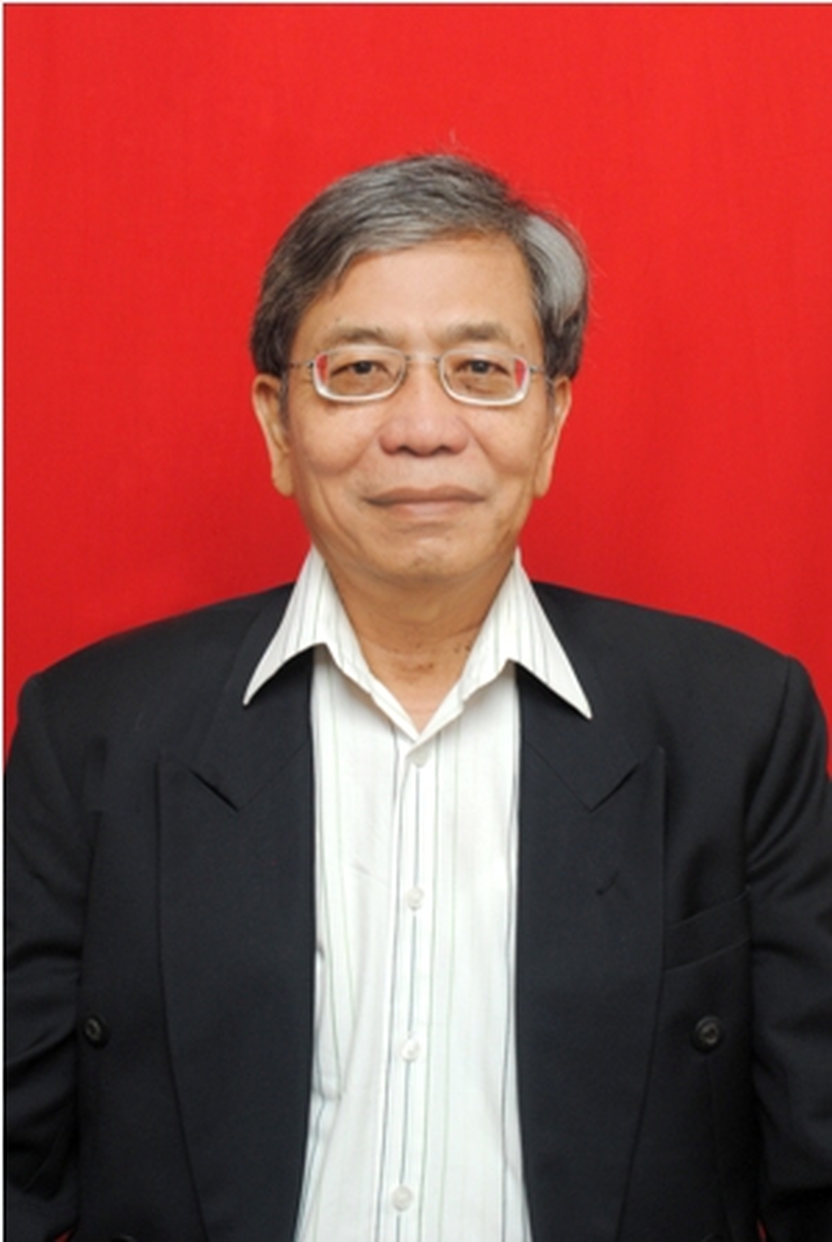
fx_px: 1555
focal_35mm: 45
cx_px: 416
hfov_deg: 30.0
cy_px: 621
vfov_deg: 43.6
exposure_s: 1/80
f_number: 5.6
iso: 400
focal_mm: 30
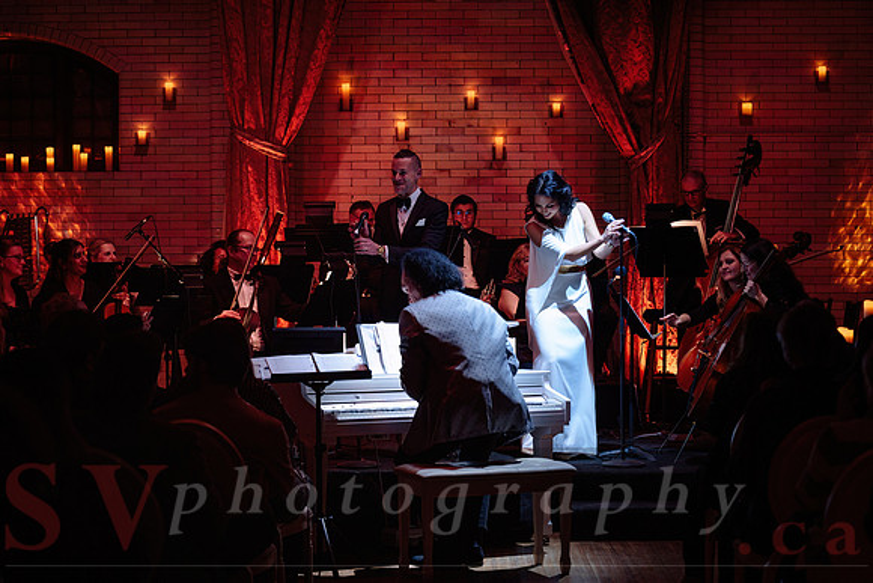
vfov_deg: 18.9
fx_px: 1746
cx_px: 436
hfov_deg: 28.1
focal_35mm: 72
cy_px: 292
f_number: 3.5
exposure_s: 1/125
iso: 2000
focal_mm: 72
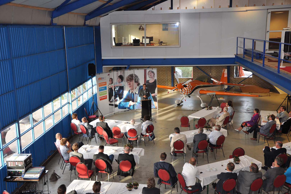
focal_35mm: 42
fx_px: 339
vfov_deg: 31.9
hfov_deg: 46.4
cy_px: 97
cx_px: 146
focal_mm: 28
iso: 400
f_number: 5
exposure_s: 1/60
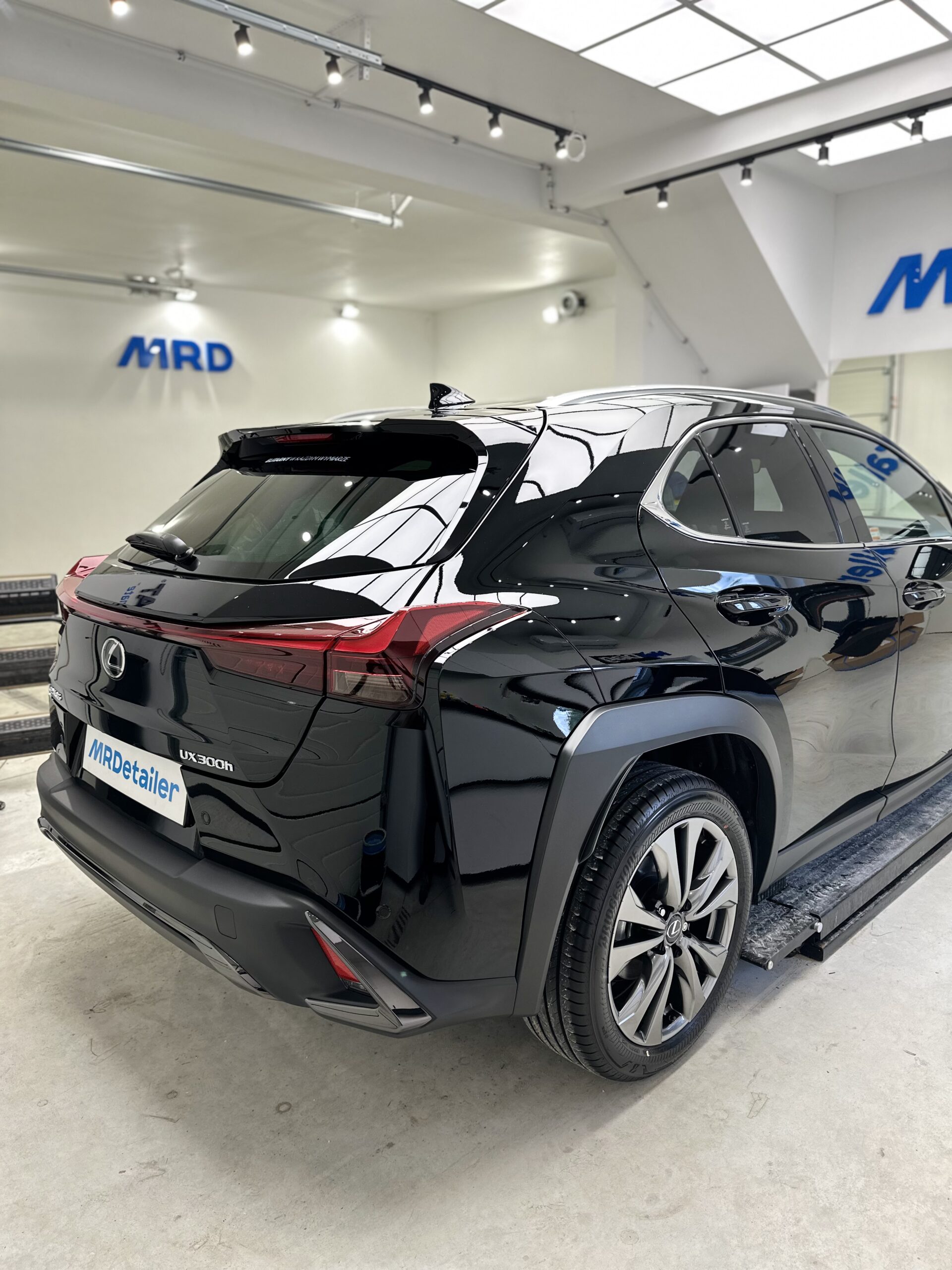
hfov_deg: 56.8
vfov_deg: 71.6
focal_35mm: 24
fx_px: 880
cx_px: 476
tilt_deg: -10.4
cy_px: 635
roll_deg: +0.5
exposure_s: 1/135
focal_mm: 6.86
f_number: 1.78
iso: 64
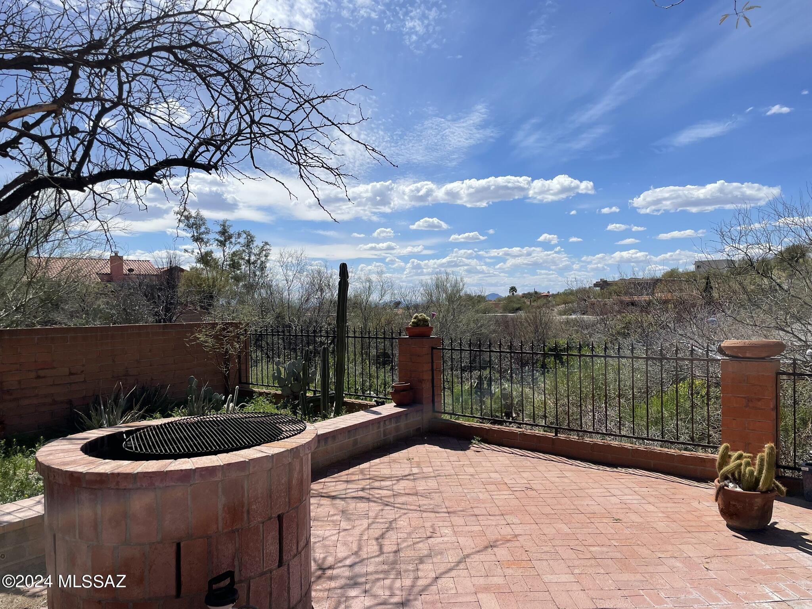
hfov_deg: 67.3
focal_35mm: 26
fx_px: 610
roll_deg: +1.5
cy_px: 304
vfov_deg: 53.1
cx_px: 406
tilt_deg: +0.5
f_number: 1.6
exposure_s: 1/6897
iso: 32
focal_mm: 4.2
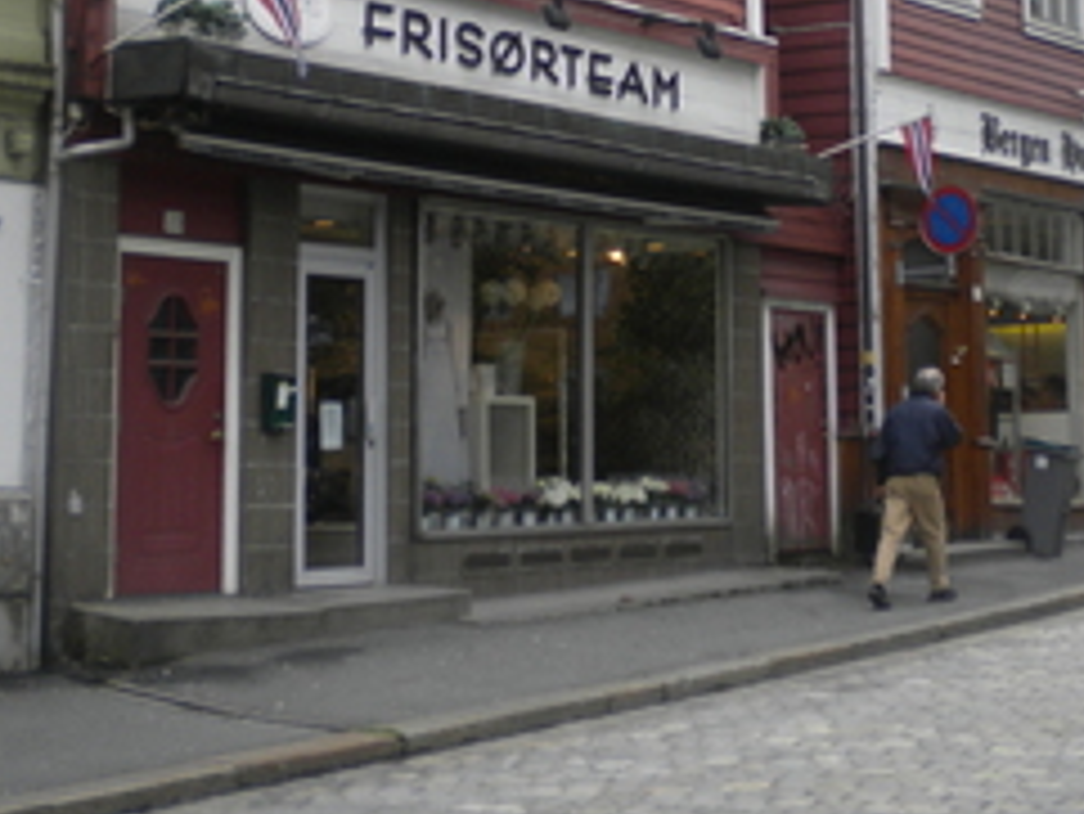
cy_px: -61
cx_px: 711
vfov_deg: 17.9
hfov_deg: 24.3
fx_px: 2506
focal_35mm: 80
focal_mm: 6.3
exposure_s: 1/208
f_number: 3.1
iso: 80
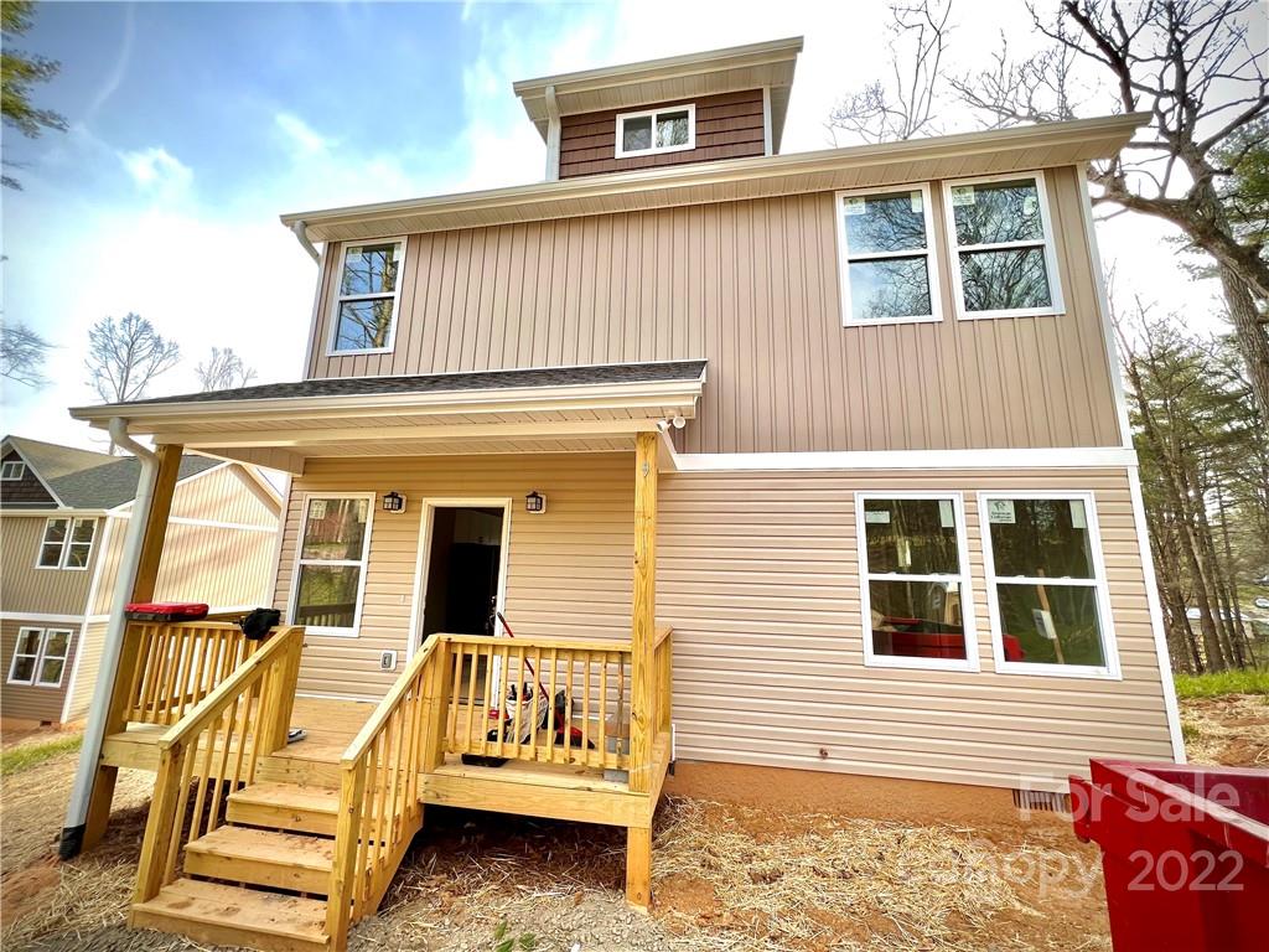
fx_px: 477
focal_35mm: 13
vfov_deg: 89.9
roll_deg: -1.8
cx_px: 634
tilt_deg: +11.3
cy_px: 476
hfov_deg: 106.2
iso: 32
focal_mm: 1.57
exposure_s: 1/202
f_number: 1.8
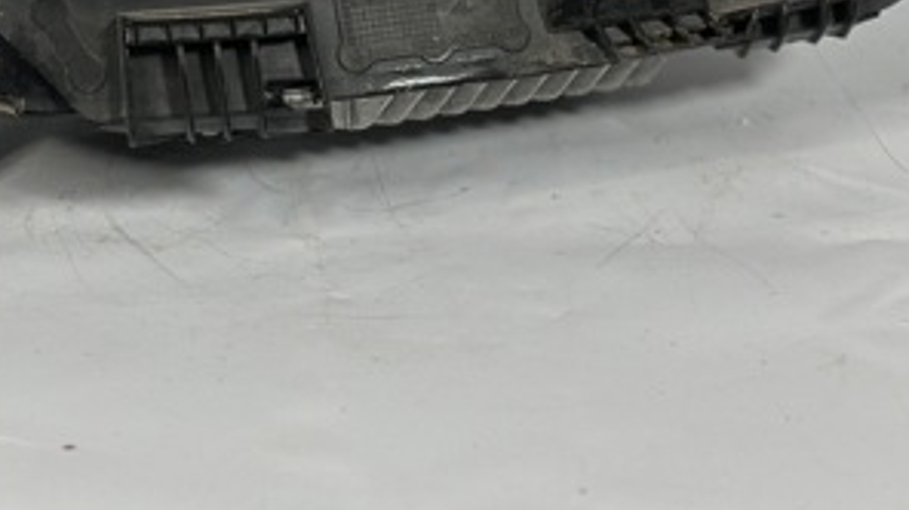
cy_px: -189
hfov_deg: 18.8
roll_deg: +0.3
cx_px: 203
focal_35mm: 113
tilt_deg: -21.9
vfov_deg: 10.4
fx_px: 2722
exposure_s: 1/100
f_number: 1.78
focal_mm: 6.86
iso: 80
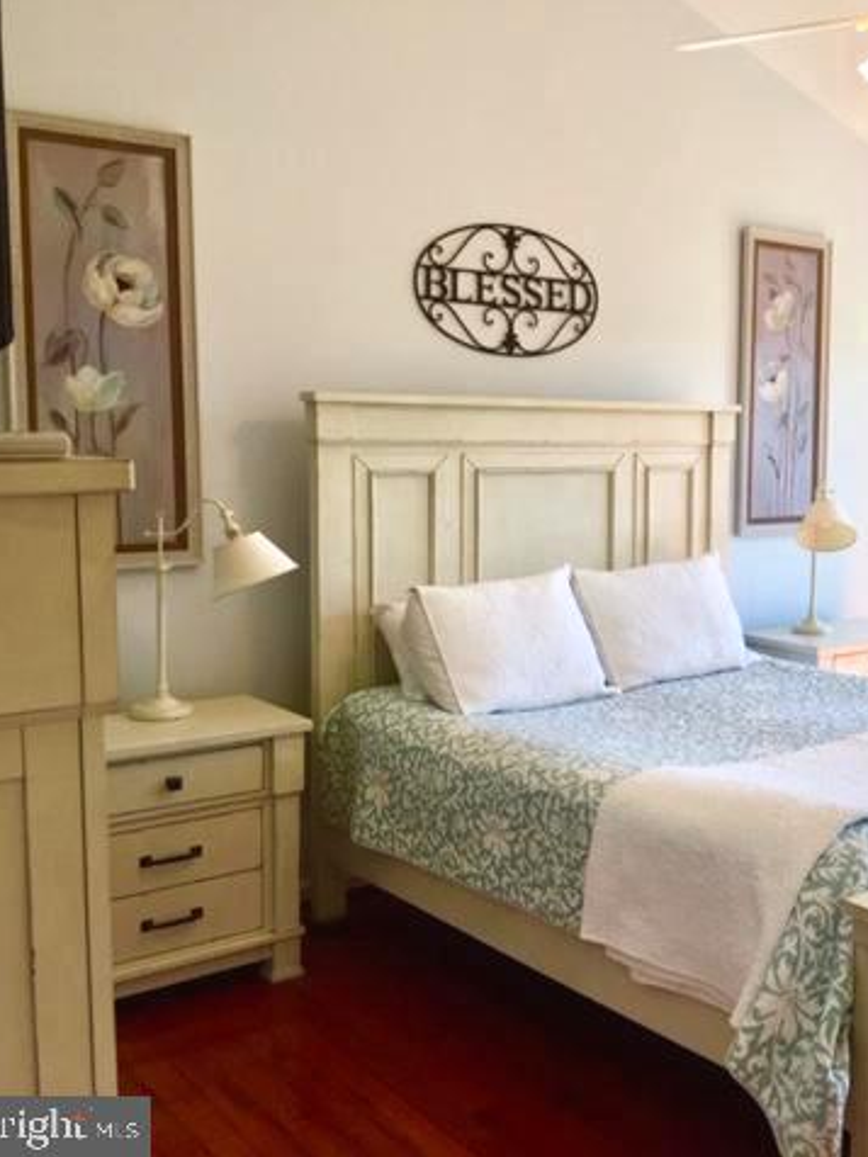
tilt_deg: -7.4
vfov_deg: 47.9
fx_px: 1304
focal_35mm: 39
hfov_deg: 35.2
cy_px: 576
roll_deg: -1.8
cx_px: 739
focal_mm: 4.15
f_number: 2.2
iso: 40
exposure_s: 1/120
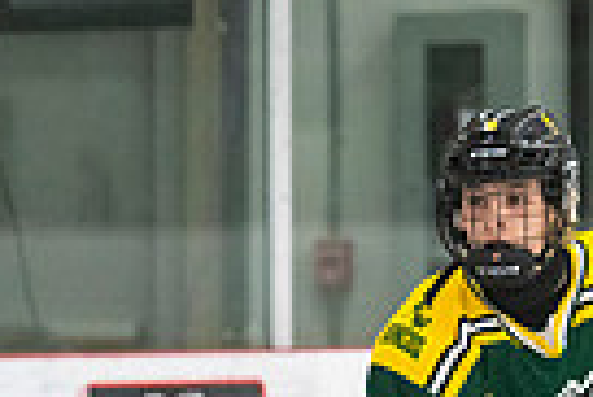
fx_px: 9712
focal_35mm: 589
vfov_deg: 2.3
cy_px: 664
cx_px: -383
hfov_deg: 3.5
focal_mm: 116
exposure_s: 1/640
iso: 2500
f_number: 3.2
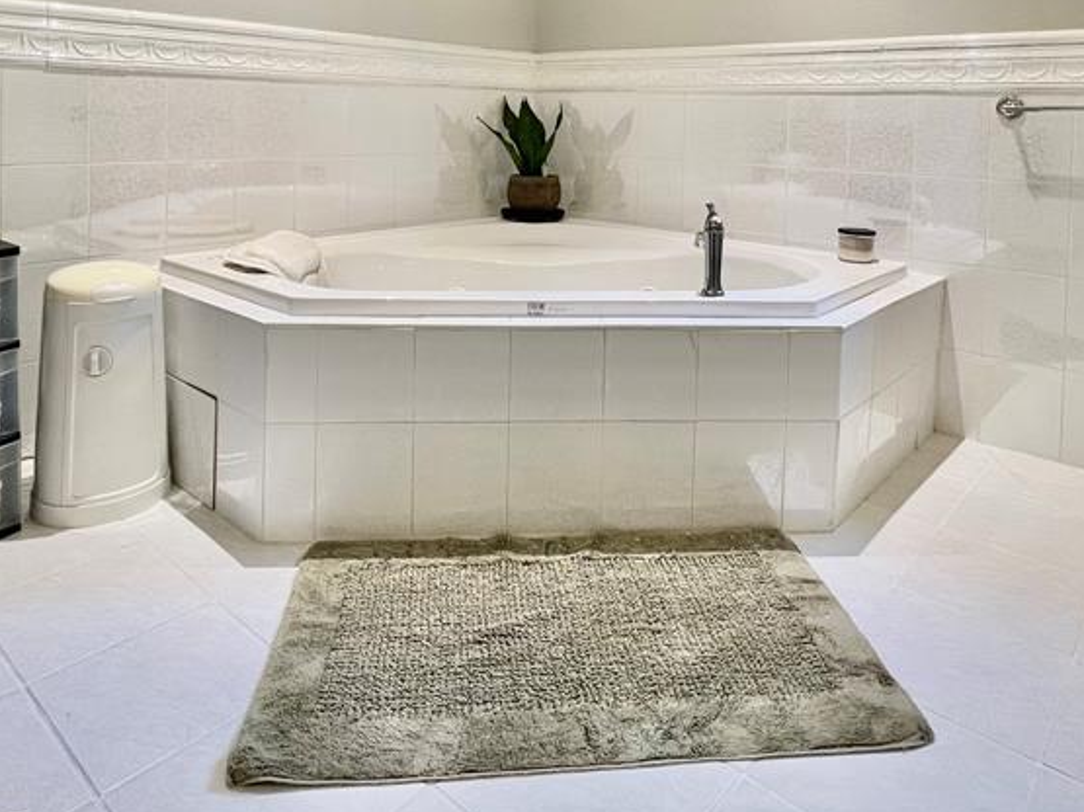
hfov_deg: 71.6
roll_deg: -1.3
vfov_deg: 52.2
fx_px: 751
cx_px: 559
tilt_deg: -2.3
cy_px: 135
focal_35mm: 24
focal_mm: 1.57
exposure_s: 1/120
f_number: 1.8
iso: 200
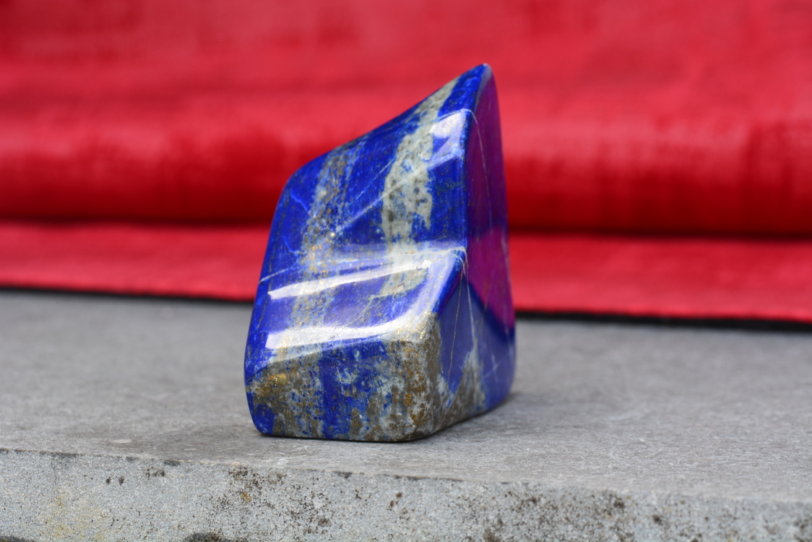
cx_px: 406
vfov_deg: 8.7
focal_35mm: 158
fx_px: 3553
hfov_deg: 13.0
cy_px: 271
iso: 200
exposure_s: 1/80
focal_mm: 105
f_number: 10
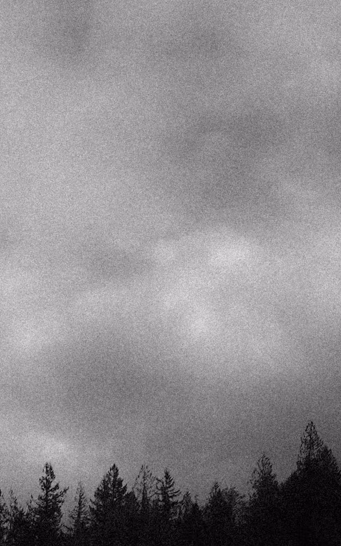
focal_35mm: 124
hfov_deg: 10.2
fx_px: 1844
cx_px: -203
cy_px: 1055
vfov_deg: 14.3
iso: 250
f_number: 11
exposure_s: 1/200
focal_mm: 28
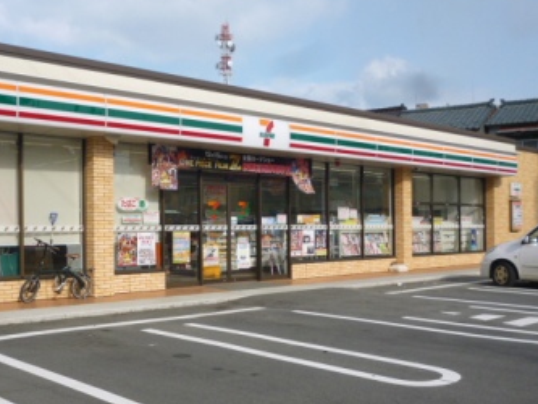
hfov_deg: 43.6
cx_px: 216
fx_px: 669
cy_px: 221
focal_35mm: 43
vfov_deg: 33.6
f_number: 10
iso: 100
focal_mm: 5.7
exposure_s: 1/100
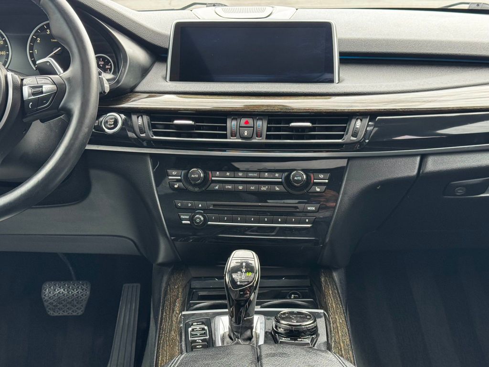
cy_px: 184
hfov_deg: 39.7
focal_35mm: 48
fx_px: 678
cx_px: 244
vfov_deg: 30.3
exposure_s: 1/60
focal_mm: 6.76
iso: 125
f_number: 1.78
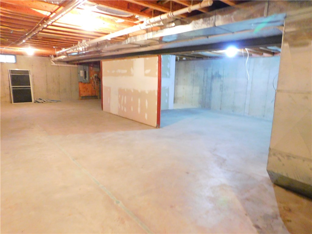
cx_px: 156
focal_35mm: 23
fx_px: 207
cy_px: 117
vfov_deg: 58.9
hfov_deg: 73.9
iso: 800
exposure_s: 1/4
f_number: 3
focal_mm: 4
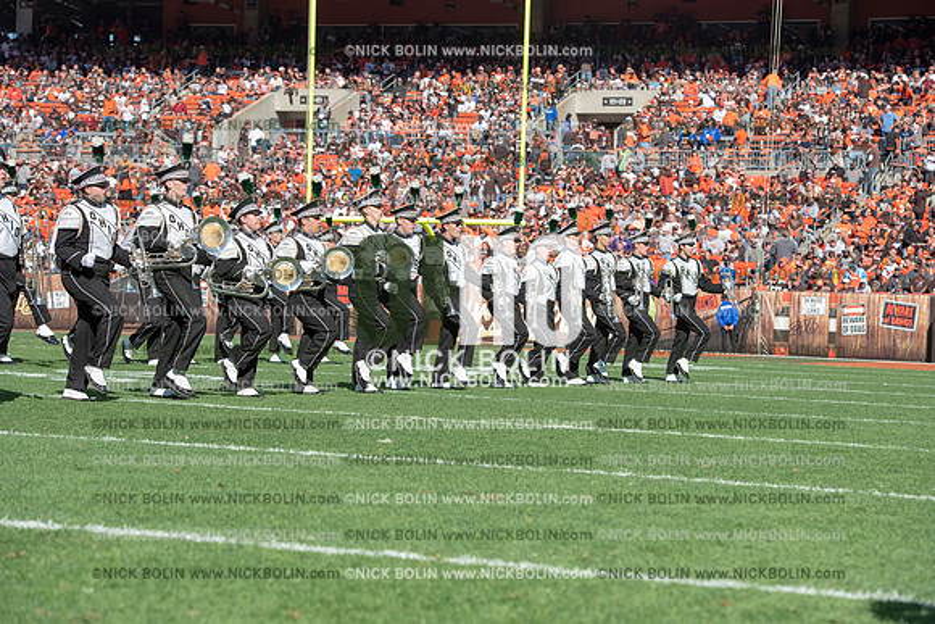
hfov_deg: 20.8
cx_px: 468
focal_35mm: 98
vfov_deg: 14.0
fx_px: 2546
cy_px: 312
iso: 400
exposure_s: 1/2000
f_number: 5
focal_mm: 98
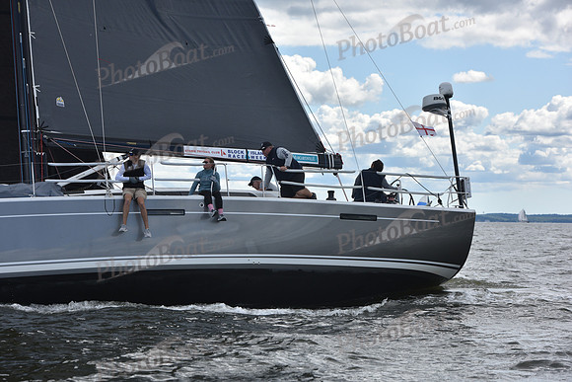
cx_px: 286
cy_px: 191
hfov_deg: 17.6
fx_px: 1843
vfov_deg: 11.8
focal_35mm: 116
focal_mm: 116
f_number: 7.1
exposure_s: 1/1000
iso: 250
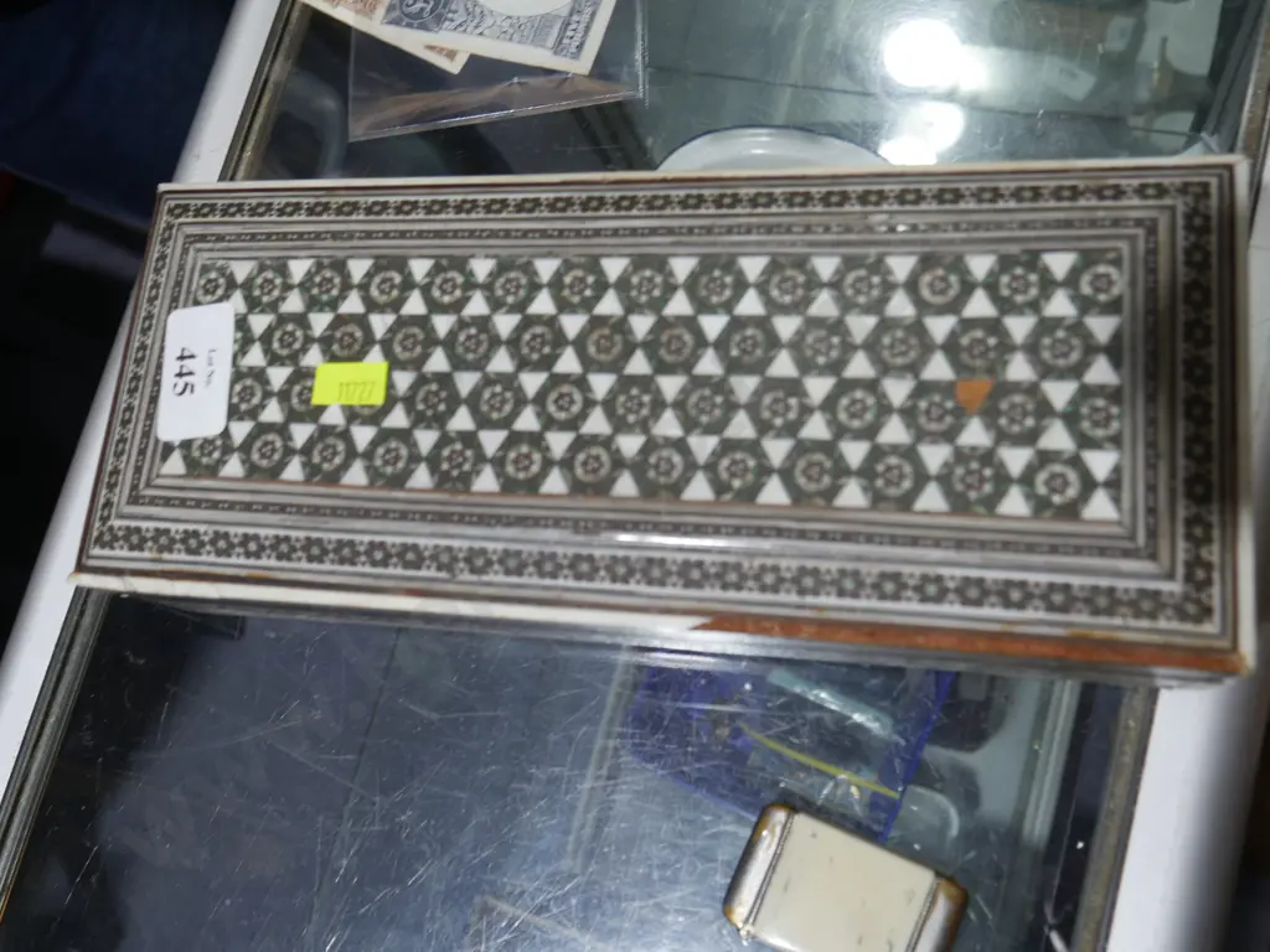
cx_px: 635
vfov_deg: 41.8
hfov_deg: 54.0
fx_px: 1247
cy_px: 476
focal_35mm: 34
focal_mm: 17
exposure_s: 1/60
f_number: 4
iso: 200
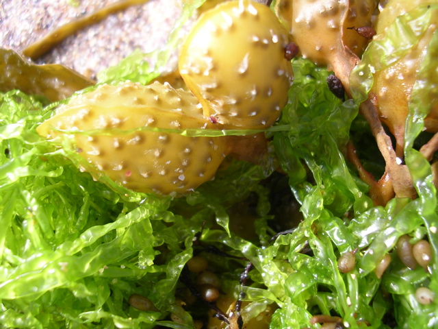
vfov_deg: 37.7
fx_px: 481
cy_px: 164
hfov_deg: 49.0
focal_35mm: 38
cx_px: 219
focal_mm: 5.8
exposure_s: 1/363
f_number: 2.8
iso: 50
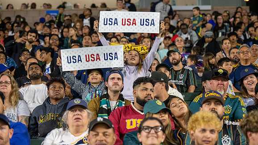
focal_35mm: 111
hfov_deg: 19.3
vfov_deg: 10.9
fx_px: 759
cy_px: 62
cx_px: 129
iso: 2800
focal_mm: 105
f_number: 4
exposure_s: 1/400
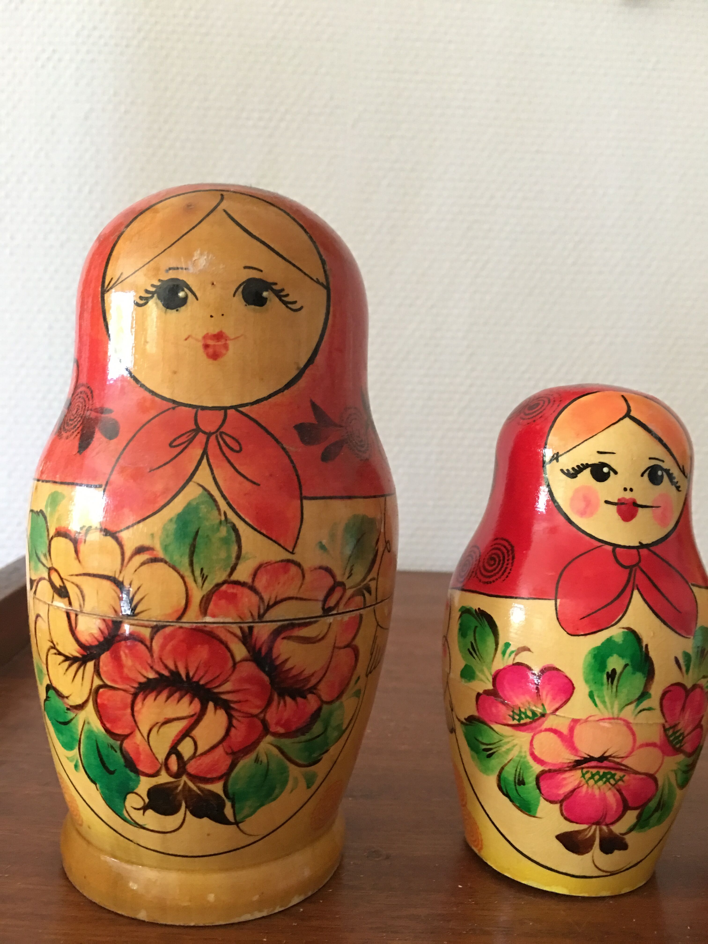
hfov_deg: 48.2
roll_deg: -2.8
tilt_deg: -3.1
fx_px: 791
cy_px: 472
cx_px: 354
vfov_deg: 61.7
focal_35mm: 29
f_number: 2.2
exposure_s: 1/10
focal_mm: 4.15
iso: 80
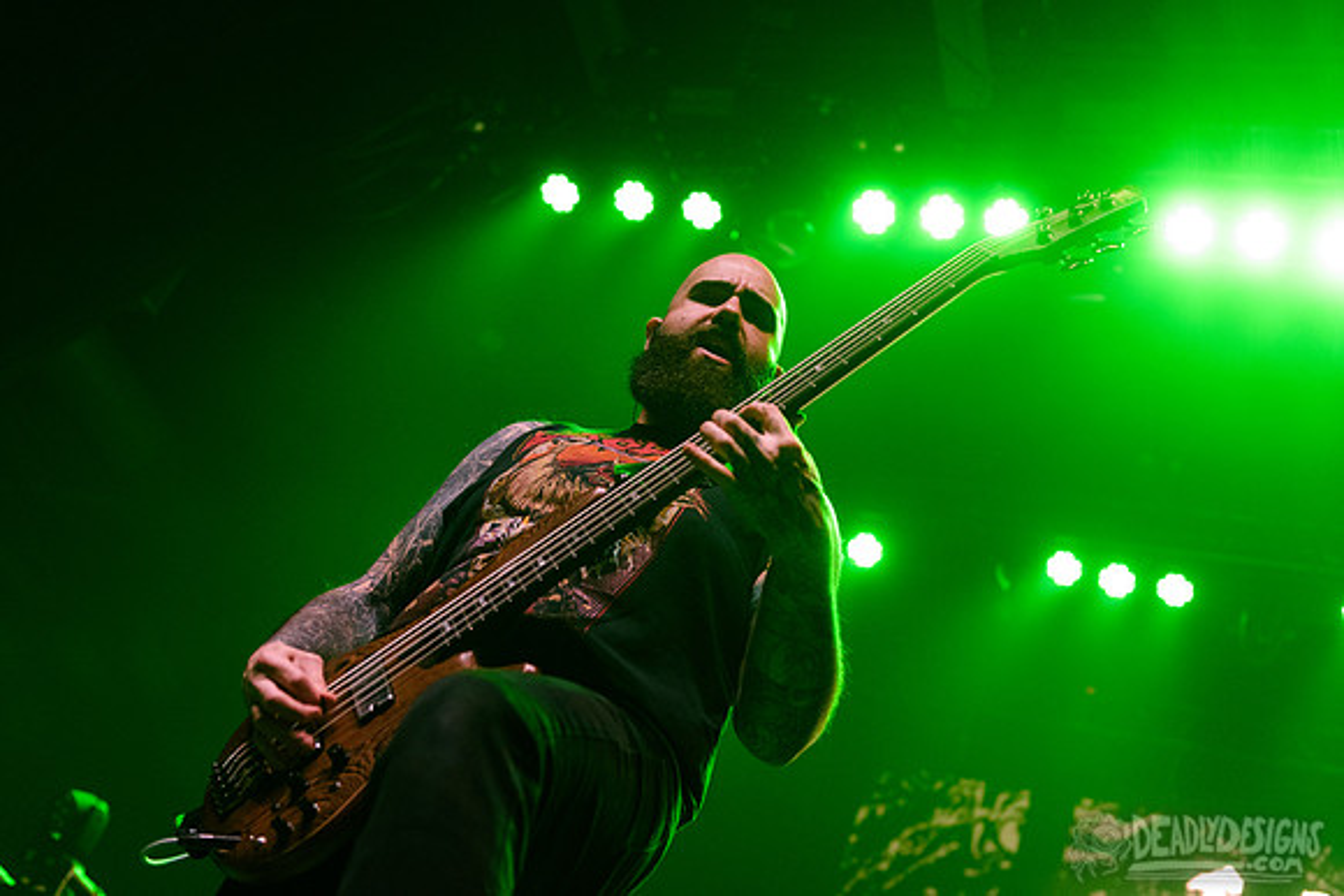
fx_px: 1792
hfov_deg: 41.1
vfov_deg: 28.1
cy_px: 448
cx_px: 672
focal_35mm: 48
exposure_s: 1/160
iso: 3200
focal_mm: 48
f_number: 3.5
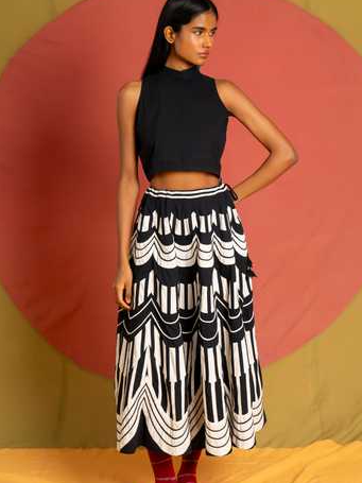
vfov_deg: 37.5
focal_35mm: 51
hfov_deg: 28.5
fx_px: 711
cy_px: 250
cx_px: 183
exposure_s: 1/125
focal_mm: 46
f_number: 2.8
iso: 800
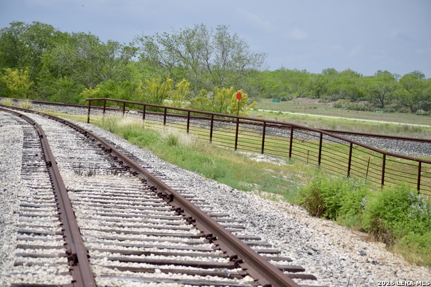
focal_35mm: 98
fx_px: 1167
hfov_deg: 20.9
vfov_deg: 14.0
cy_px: 144
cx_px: 216
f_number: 4
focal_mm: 65
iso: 200
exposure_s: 1/2500
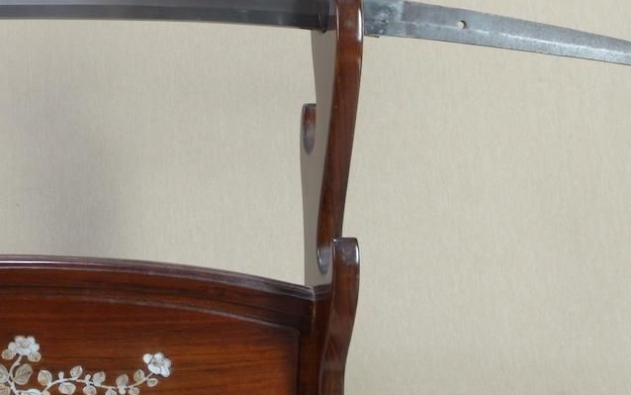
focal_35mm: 67
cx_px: 36
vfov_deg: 18.9
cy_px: -9
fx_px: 1152
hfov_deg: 29.1
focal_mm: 20
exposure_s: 1/1.6
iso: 400
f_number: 11
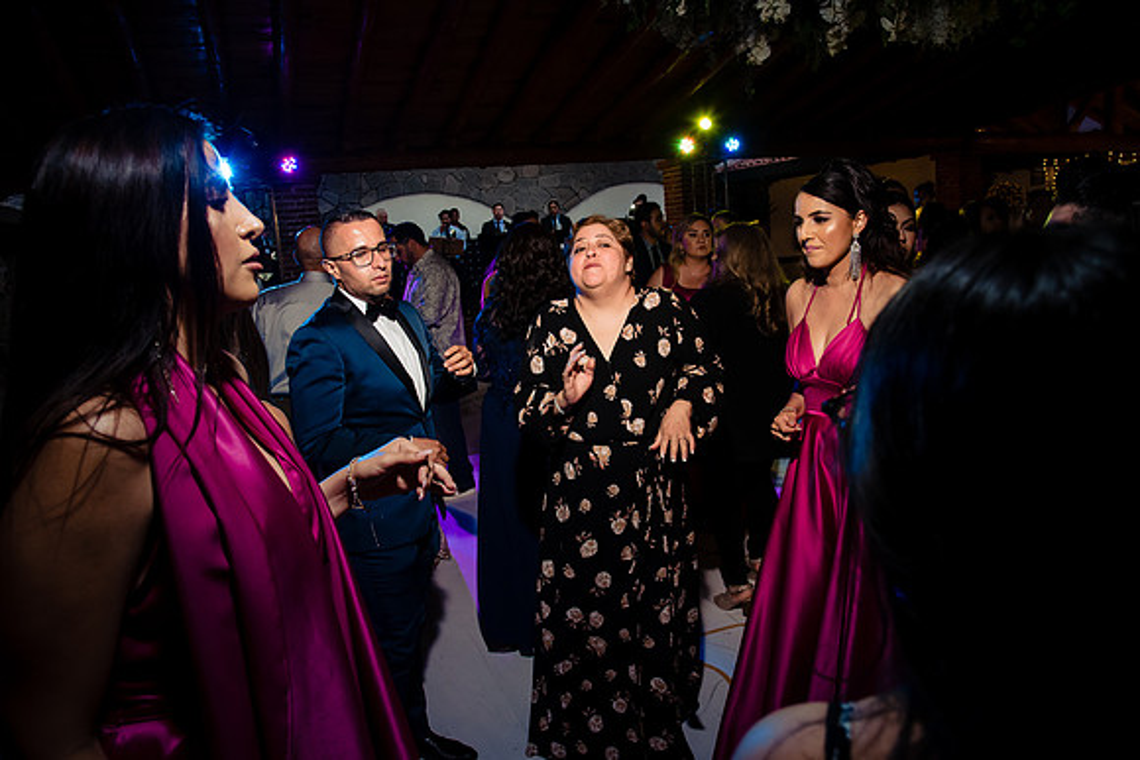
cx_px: 570
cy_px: 380
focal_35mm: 24
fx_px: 760
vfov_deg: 53.2
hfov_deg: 73.7
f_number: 7.1
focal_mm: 24
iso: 2000
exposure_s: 1/80
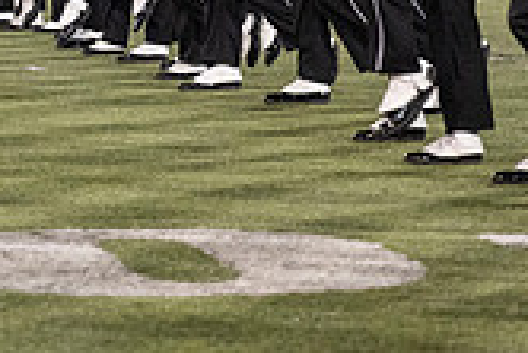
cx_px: 102
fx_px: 3596
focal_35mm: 245
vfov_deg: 5.6
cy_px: -164
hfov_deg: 8.4
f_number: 4
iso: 2500
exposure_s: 1/500
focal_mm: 70
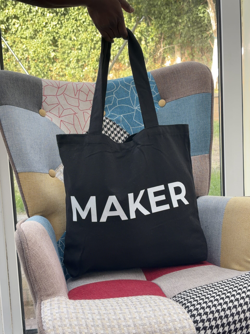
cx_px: 125
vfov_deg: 36.8
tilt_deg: -7.2
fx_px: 501
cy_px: 167
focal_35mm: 52
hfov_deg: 28.0
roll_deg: +3.2
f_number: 1.6
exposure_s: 1/122
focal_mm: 5.96
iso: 32
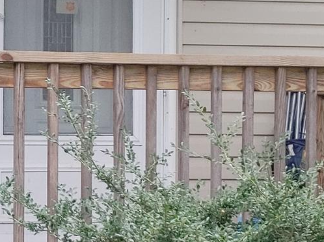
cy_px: 132
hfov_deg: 9.1
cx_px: -137
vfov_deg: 6.9
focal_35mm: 214
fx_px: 2002
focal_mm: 5.58
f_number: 1.8
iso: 300
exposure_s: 1/120
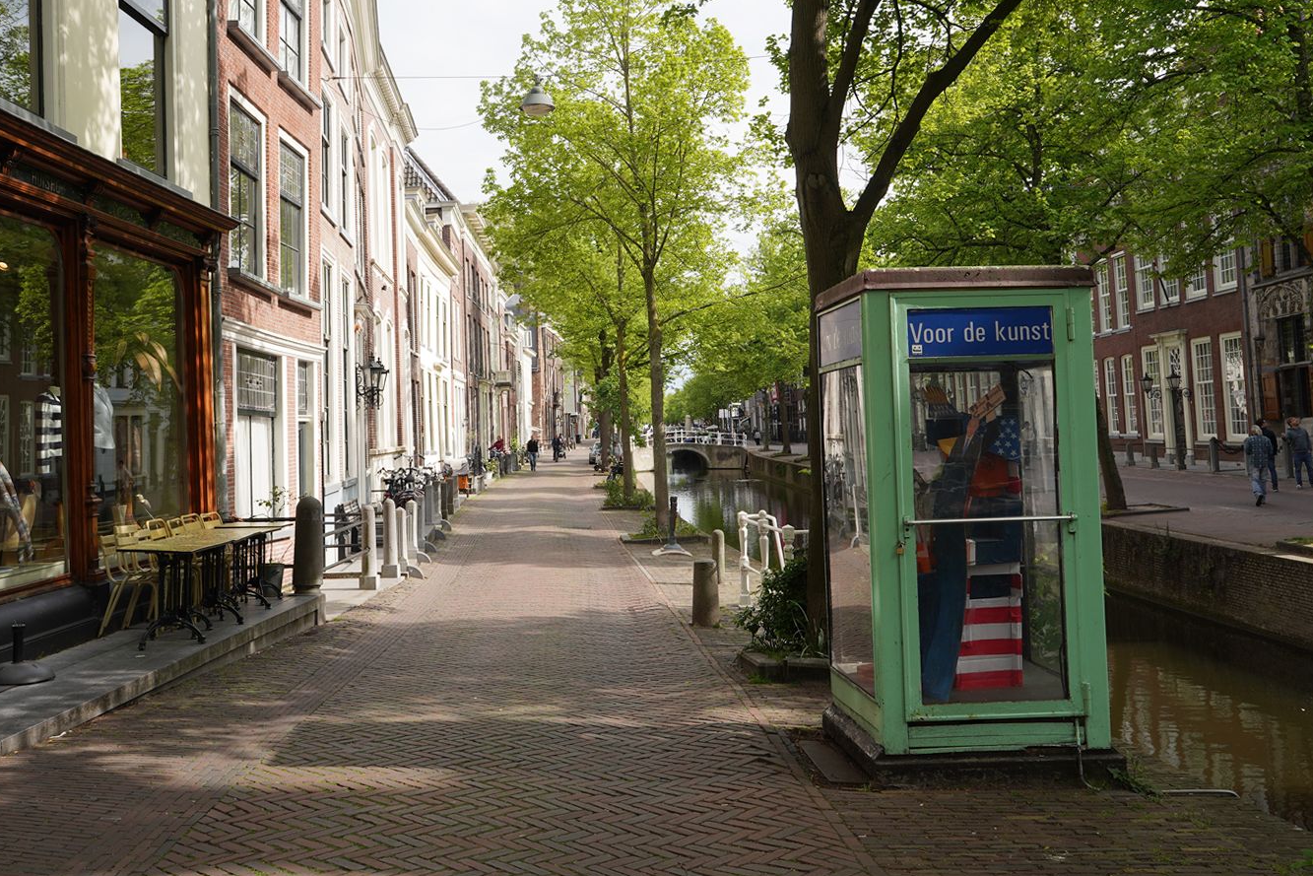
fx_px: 1313
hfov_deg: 52.9
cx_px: 562
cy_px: 355
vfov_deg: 36.8
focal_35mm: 36
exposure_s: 1/100
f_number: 10
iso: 100
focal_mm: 24
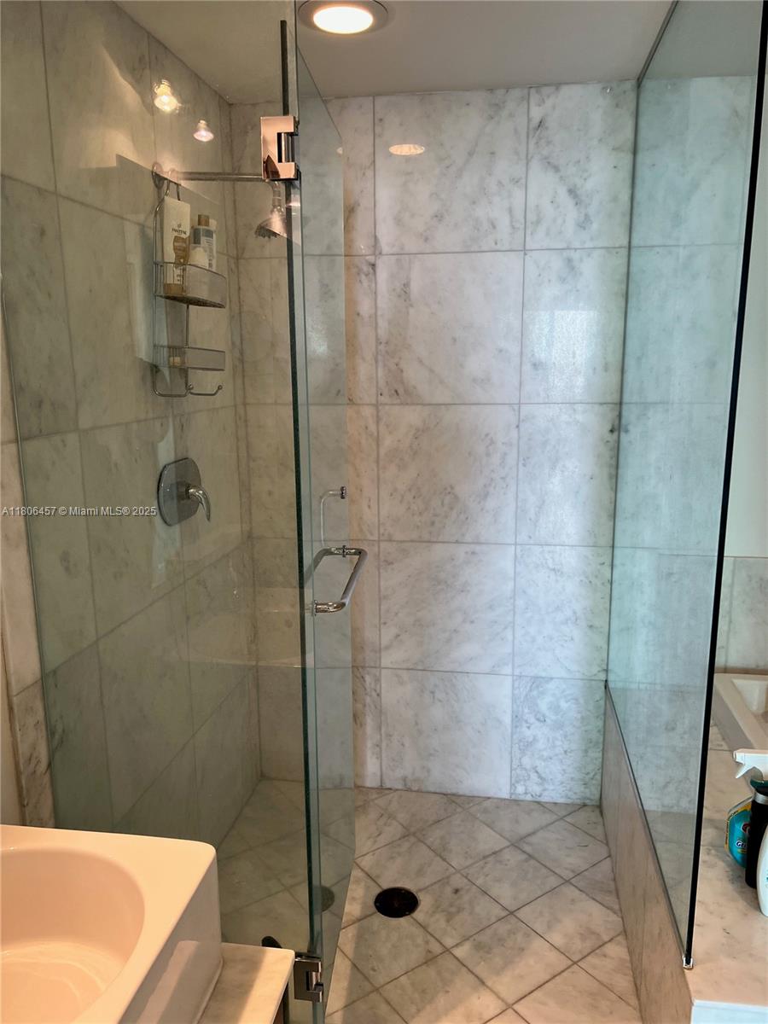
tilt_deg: -10.1
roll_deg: +2.2
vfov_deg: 67.3
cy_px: 512
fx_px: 769
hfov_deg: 53.1
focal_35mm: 26
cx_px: 384
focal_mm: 5.7
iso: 125
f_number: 1.5
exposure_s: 1/120
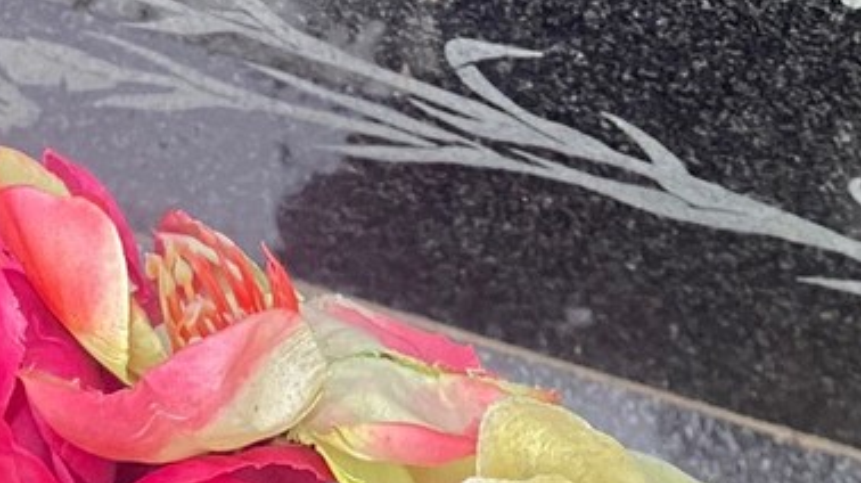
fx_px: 2464
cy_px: -465
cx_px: 535
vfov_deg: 10.4
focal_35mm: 108
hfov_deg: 19.8
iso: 125
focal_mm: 4.25
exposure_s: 1/94
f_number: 1.8
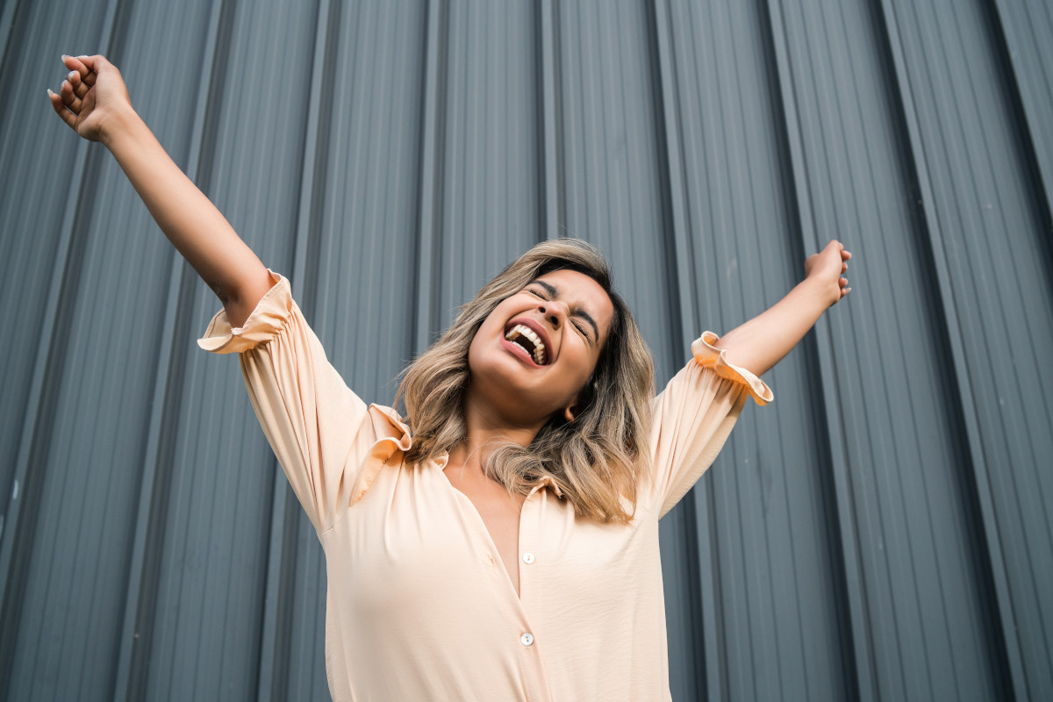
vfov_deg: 37.9
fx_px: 1024
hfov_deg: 54.4
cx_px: 526
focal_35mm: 35
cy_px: 351
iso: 500
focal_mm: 35
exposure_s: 1/640
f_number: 5.6
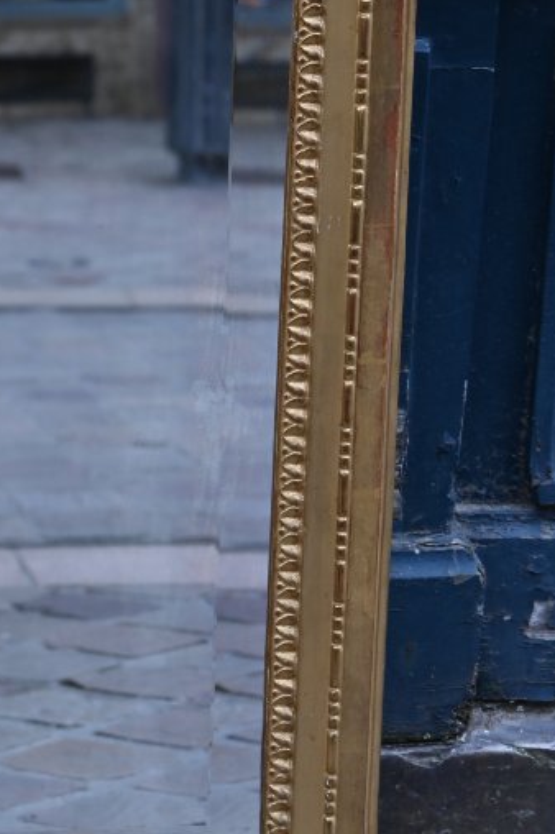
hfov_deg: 8.7
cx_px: -11
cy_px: 245
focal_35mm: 156
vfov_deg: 13.1
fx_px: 3612
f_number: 4.5
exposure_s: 1/80
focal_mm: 44
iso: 220
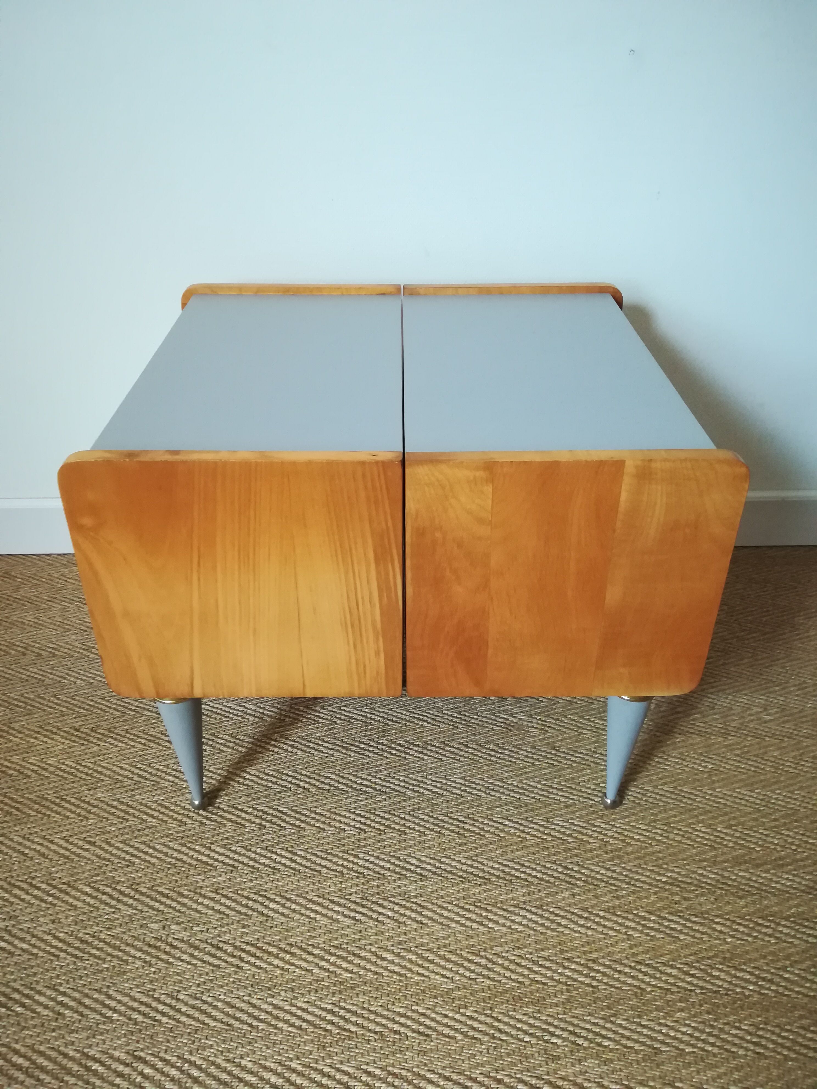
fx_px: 818
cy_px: 544
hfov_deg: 53.1
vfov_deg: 67.3
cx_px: 408
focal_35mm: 26
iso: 500
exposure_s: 1/25
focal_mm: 3.83
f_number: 2.2
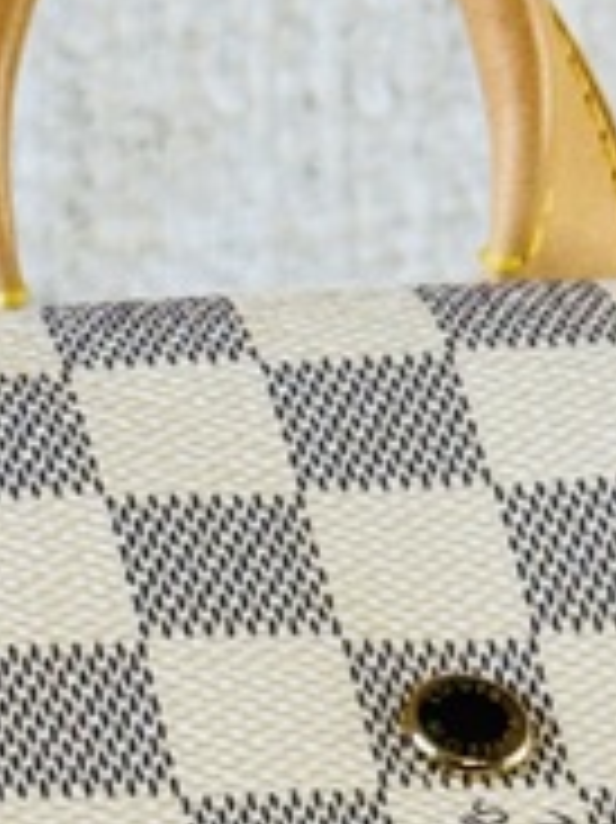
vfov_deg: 7.3
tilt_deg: -12.6
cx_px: 364
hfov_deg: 5.6
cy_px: 1351
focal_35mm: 264
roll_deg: +2.2
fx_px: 6271
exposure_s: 1/100
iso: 80
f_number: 1.78
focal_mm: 6.76
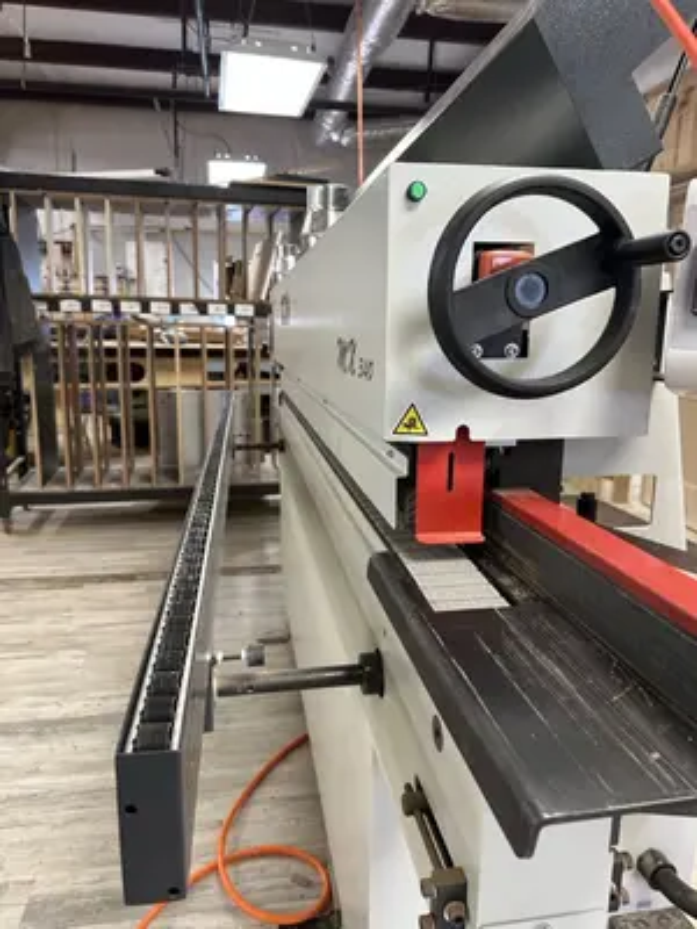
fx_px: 644
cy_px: 464
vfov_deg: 71.6
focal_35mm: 24
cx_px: 348
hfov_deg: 56.8
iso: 160
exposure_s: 1/60
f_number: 1.8
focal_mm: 6.9
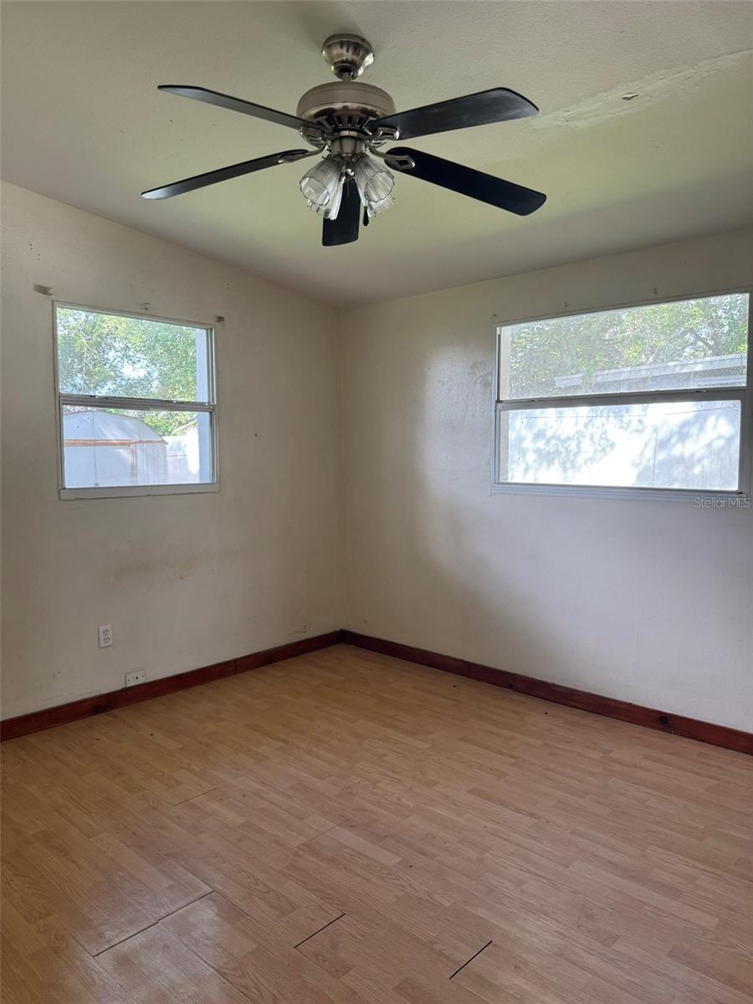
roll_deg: +0.0
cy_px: 502
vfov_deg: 71.6
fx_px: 696
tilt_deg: -4.0
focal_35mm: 24
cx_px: 376
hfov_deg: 56.8
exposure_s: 1/121
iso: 160
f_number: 1.78
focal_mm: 6.76
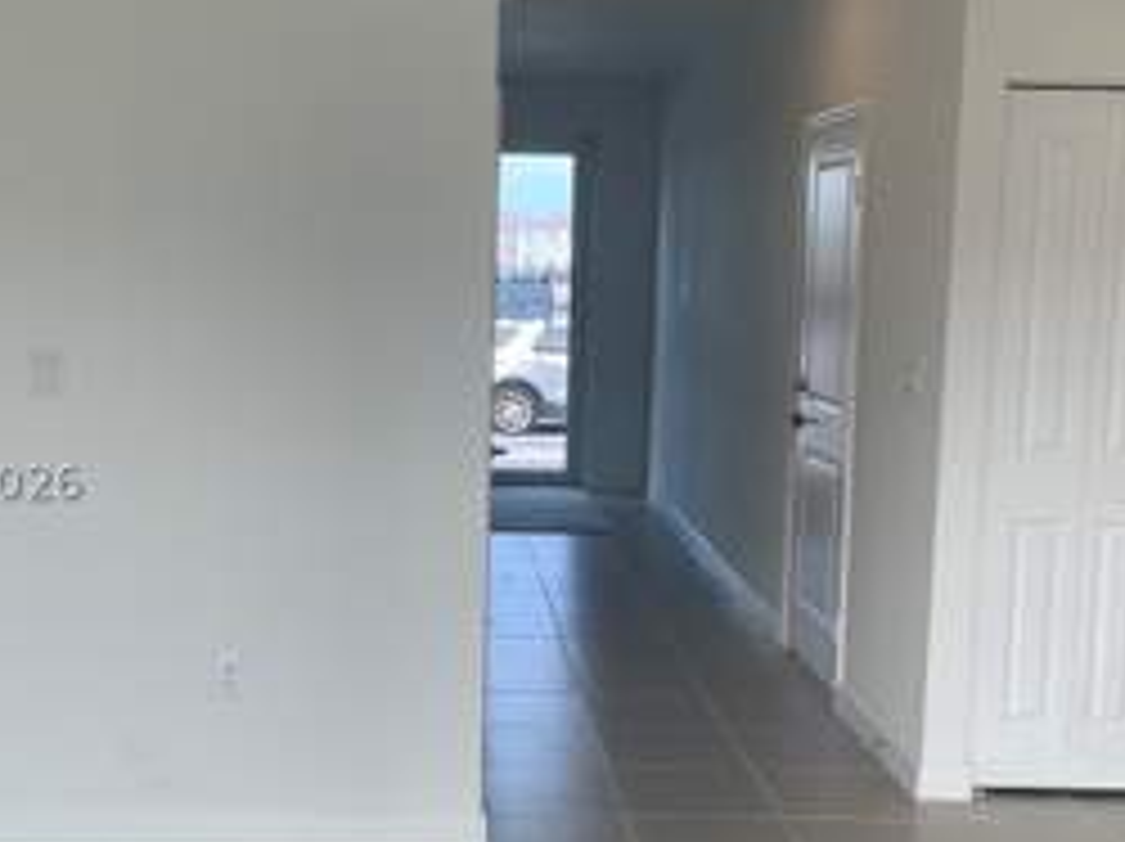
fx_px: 1623
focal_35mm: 50
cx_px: 495
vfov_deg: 29.0
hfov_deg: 38.2
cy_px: 482
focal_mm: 4.2
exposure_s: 1/251
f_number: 1.6
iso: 32
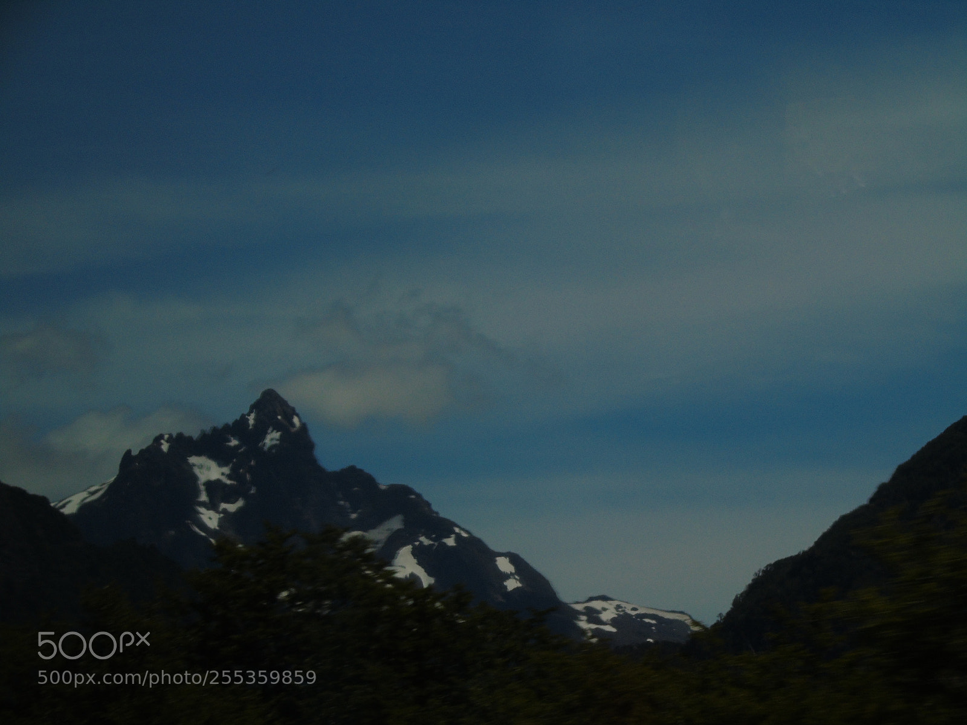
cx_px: 484
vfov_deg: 8.0
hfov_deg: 10.6
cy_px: 362
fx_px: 5196
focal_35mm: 186
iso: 80
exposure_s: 1/160
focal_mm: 33
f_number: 5
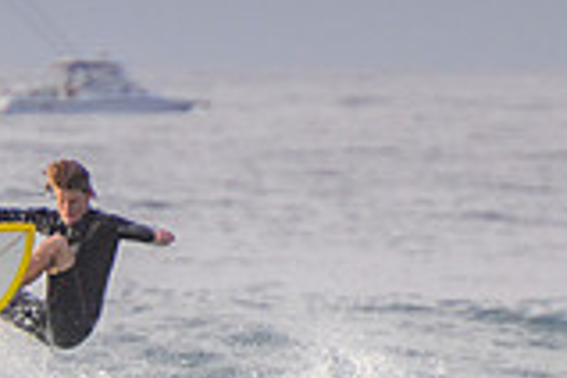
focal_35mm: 2007
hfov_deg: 1.0
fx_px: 31608
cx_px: -168
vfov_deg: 0.7
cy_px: 648
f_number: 5.6
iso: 320
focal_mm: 400
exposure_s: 1/2000
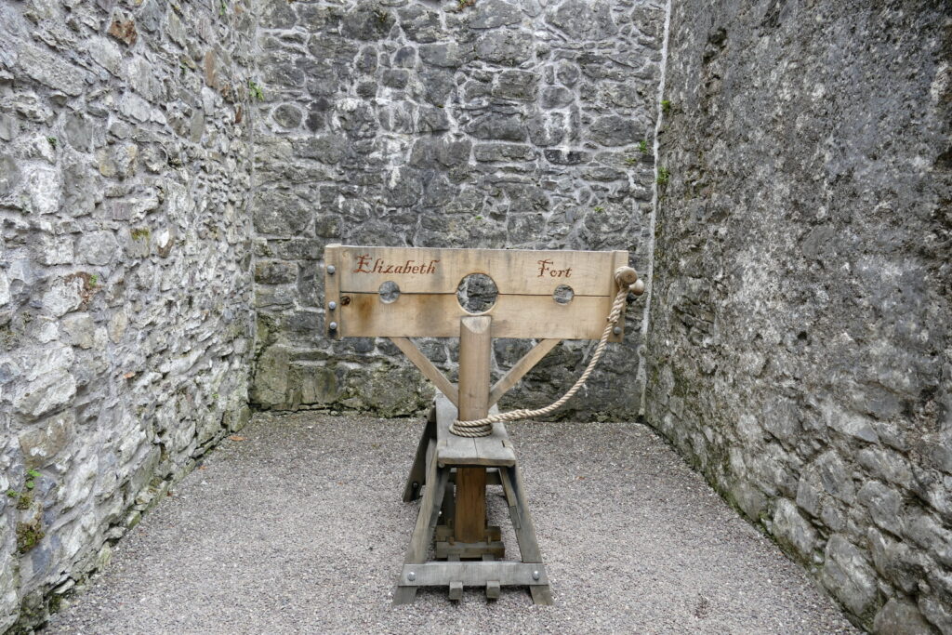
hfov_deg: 71.5
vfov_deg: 51.3
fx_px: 661
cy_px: 318
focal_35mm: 25
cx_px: 476
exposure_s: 1/200
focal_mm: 9.12
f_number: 2.8
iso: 125
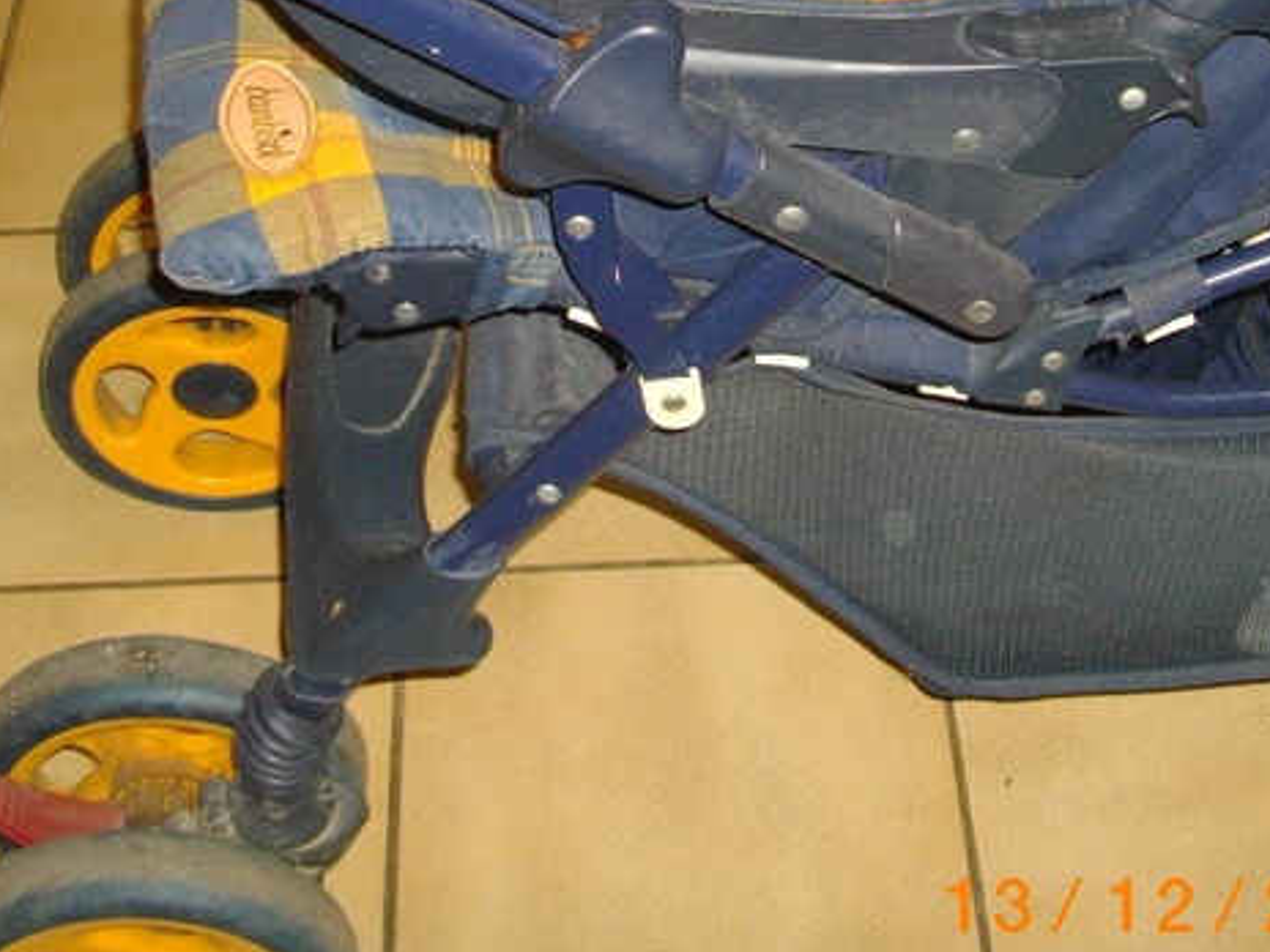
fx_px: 2531
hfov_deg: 28.1
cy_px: 101
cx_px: 701
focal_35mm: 69
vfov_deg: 20.9
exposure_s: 1/50
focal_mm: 5.7
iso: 200
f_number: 2.9
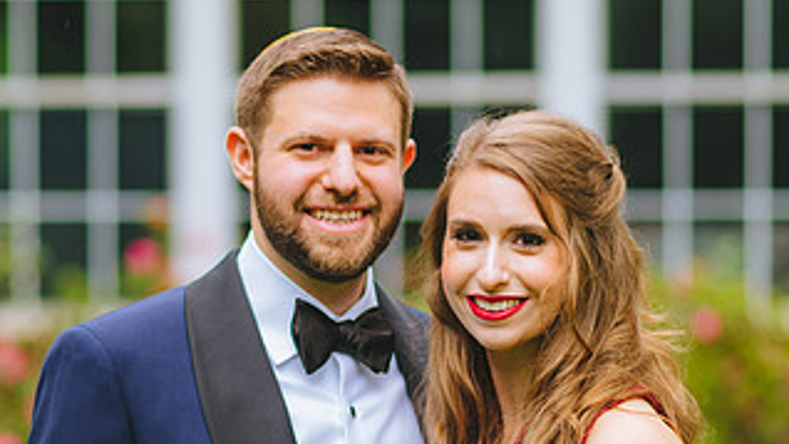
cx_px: 359
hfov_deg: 12.7
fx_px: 3557
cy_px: 409
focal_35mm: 170
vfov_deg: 7.1
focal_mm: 85
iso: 400
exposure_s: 1/400
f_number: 2
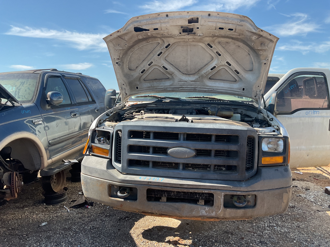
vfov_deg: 48.2
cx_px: 165
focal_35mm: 29
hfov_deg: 61.7
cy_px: 124
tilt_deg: -4.5
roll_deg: +4.3
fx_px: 276
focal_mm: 3
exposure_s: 1/613
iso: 16
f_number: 1.8
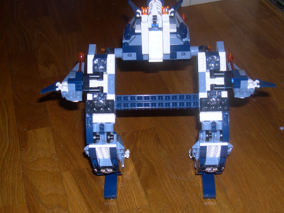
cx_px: 135
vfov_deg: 21.9
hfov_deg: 29.0
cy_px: 104
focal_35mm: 67
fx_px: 550
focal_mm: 12.2
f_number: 3.4
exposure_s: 1/60
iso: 100
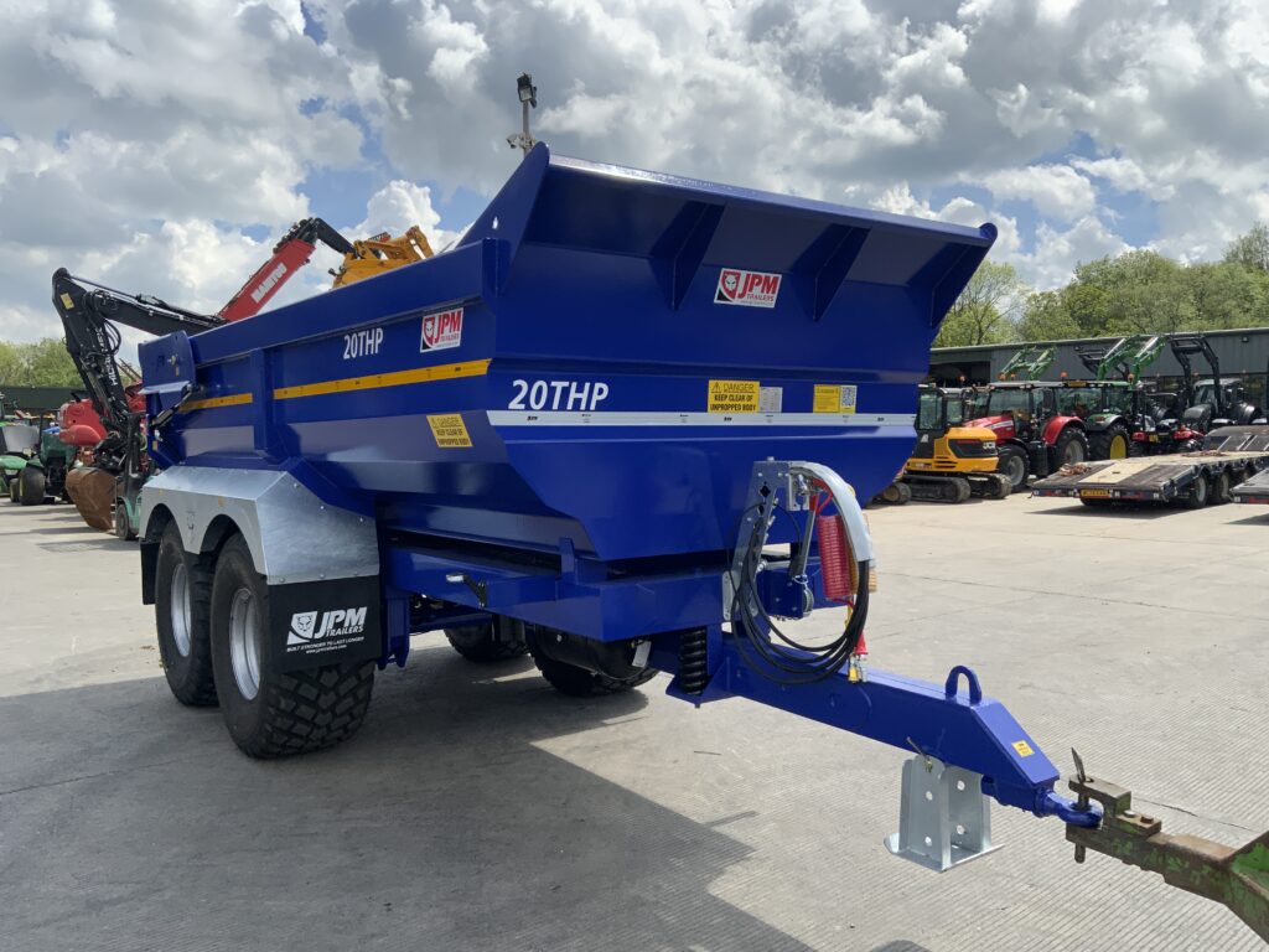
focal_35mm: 29
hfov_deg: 61.7
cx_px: 634
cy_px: 476
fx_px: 1063
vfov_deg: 48.2
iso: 16
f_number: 1.8
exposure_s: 1/2141
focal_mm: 3
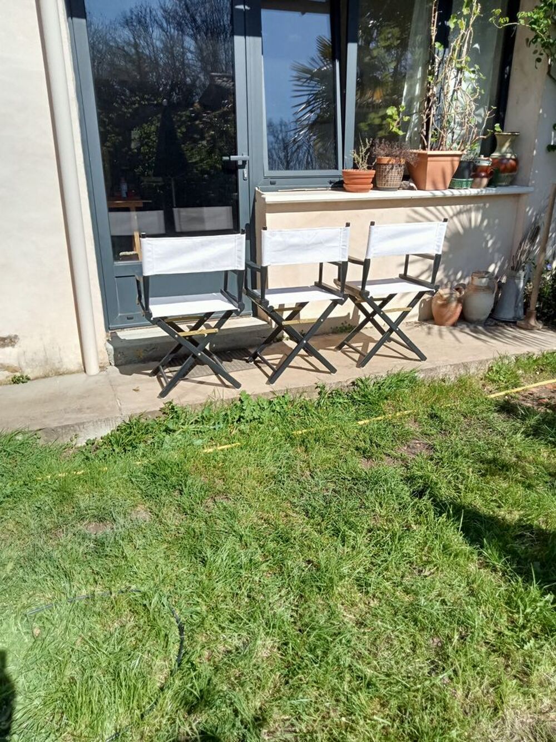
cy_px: 371
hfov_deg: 49.8
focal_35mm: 28
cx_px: 278
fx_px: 600
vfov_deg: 63.4
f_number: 2.2
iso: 100
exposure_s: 1/1534
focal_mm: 3.46
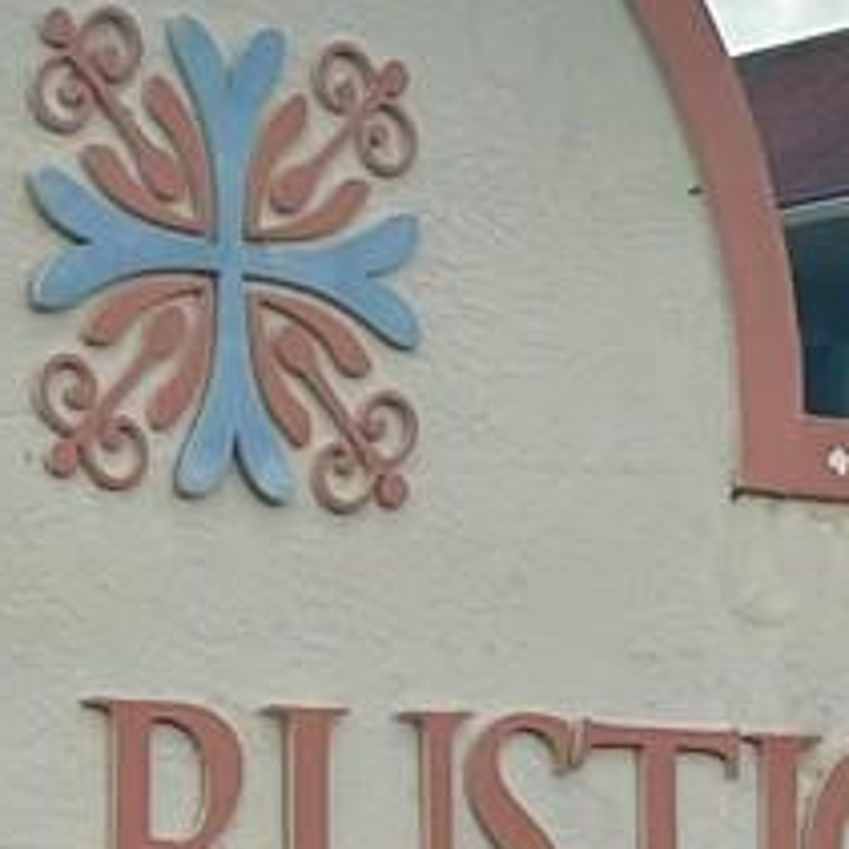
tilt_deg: +4.4
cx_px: 12
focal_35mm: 161
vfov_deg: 10.8
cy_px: 604
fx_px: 4467
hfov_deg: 10.8
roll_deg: -1.2
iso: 80
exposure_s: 1/3356
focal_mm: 6.86
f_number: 1.78
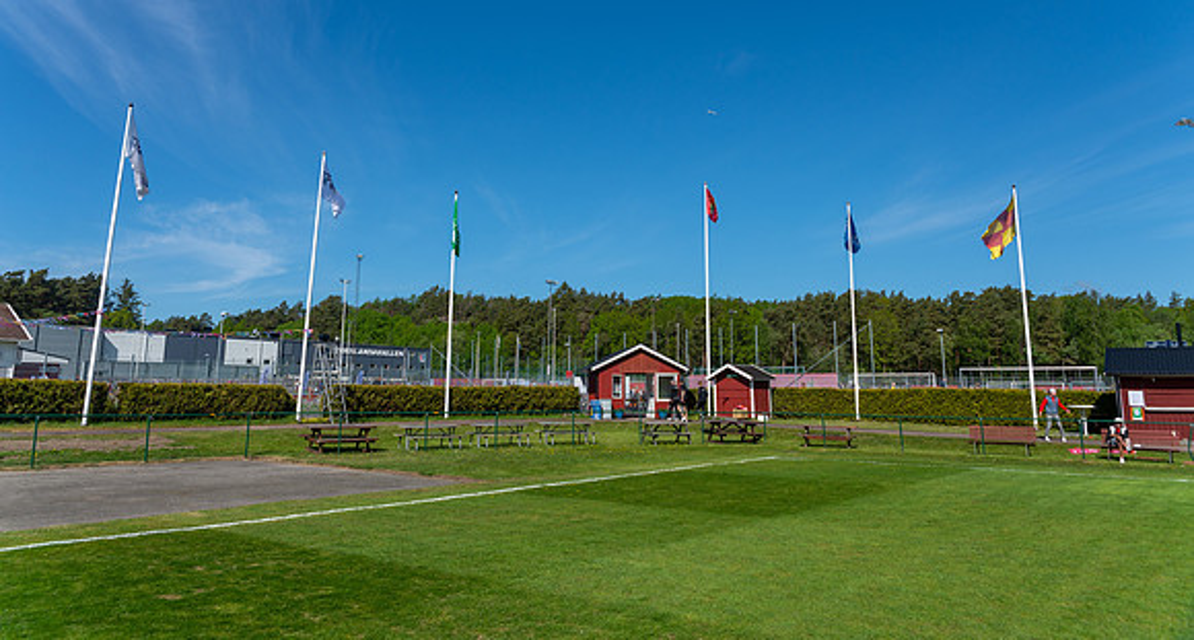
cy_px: 243
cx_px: 597
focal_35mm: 25
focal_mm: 24
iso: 100
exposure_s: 1/800
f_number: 5
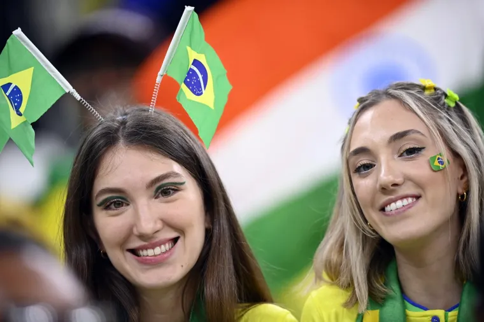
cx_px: 242
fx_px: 5375
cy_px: 161
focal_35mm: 400
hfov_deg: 5.2
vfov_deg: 3.4
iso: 2000
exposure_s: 1/640
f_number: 3.5
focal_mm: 400
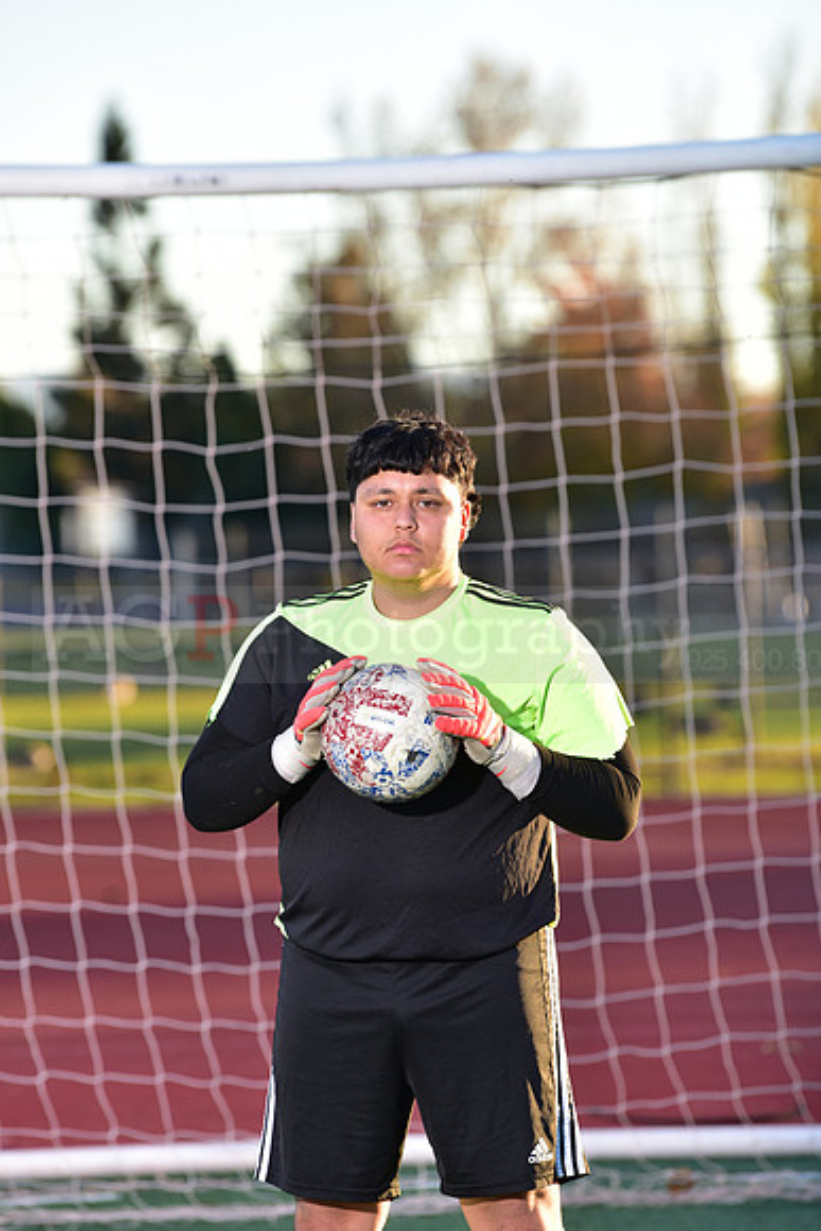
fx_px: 6837
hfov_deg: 6.9
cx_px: 410
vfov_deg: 10.3
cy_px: 616
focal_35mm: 200
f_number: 4.5
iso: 160
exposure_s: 1/250
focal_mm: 200
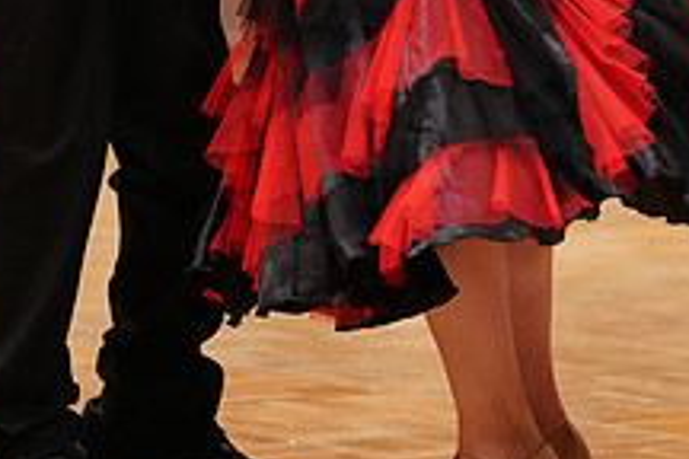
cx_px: 212
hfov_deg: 5.1
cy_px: -207
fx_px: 7674
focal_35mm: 401
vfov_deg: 3.4
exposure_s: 1/320
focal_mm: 149
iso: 3200
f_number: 2.8
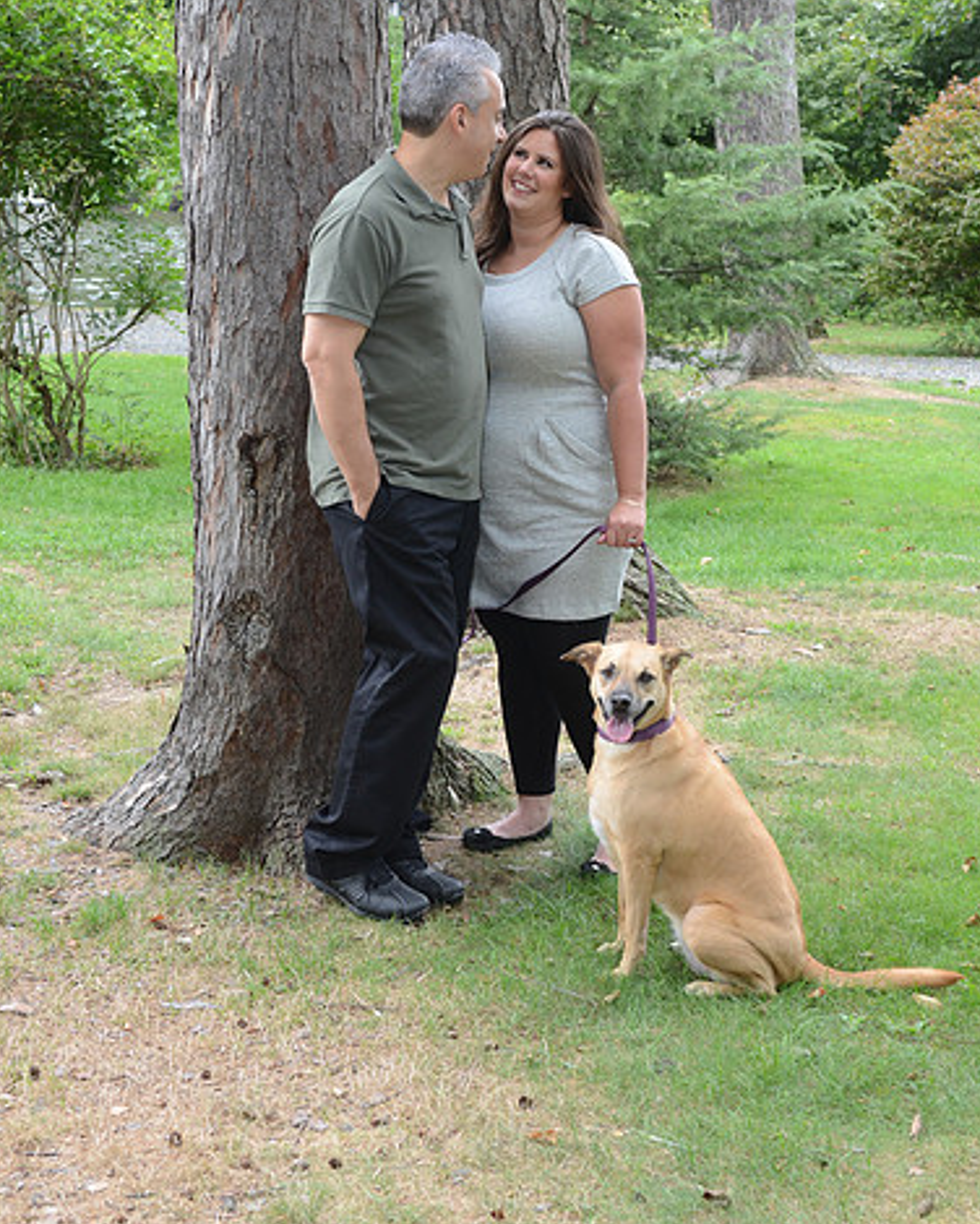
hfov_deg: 25.8
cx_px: 495
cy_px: 487
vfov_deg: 31.9
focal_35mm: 59
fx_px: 2139
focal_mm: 34
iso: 500
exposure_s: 1/160
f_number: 5.6
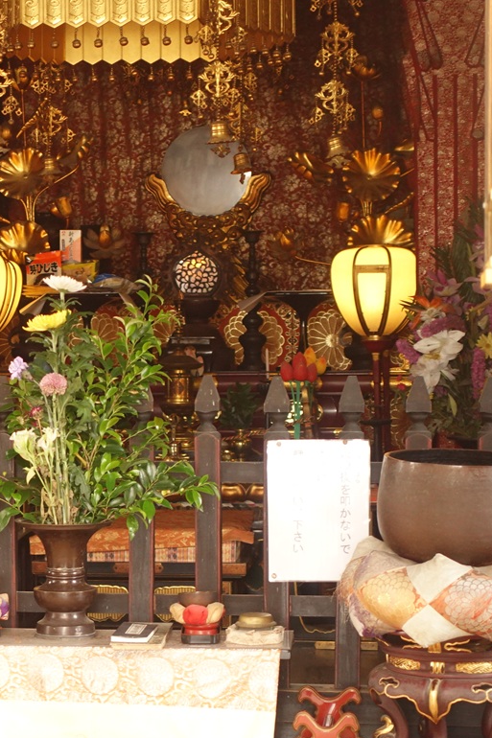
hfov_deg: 12.8
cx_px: 30
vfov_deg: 19.3
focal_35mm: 106
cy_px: 371
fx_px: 2174
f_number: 2.8
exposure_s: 1/50
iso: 800
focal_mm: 25.7
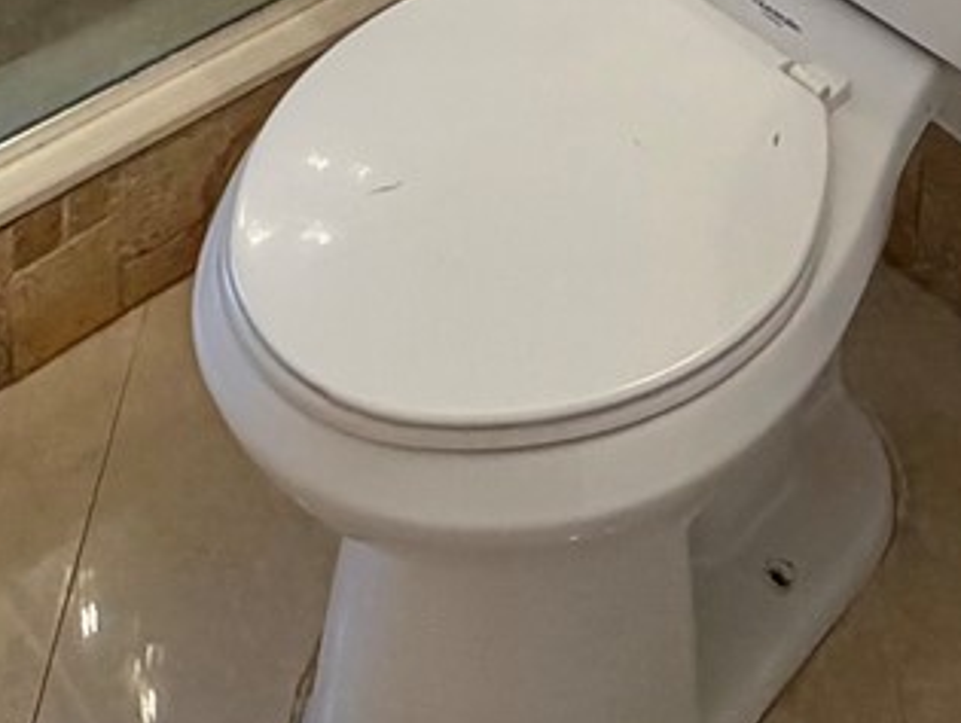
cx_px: 519
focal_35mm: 71
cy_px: -952
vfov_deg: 14.6
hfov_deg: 27.4
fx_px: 1973
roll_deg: -1.8
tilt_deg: -10.7
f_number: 2.2
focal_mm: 2.22
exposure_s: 1/120
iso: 125
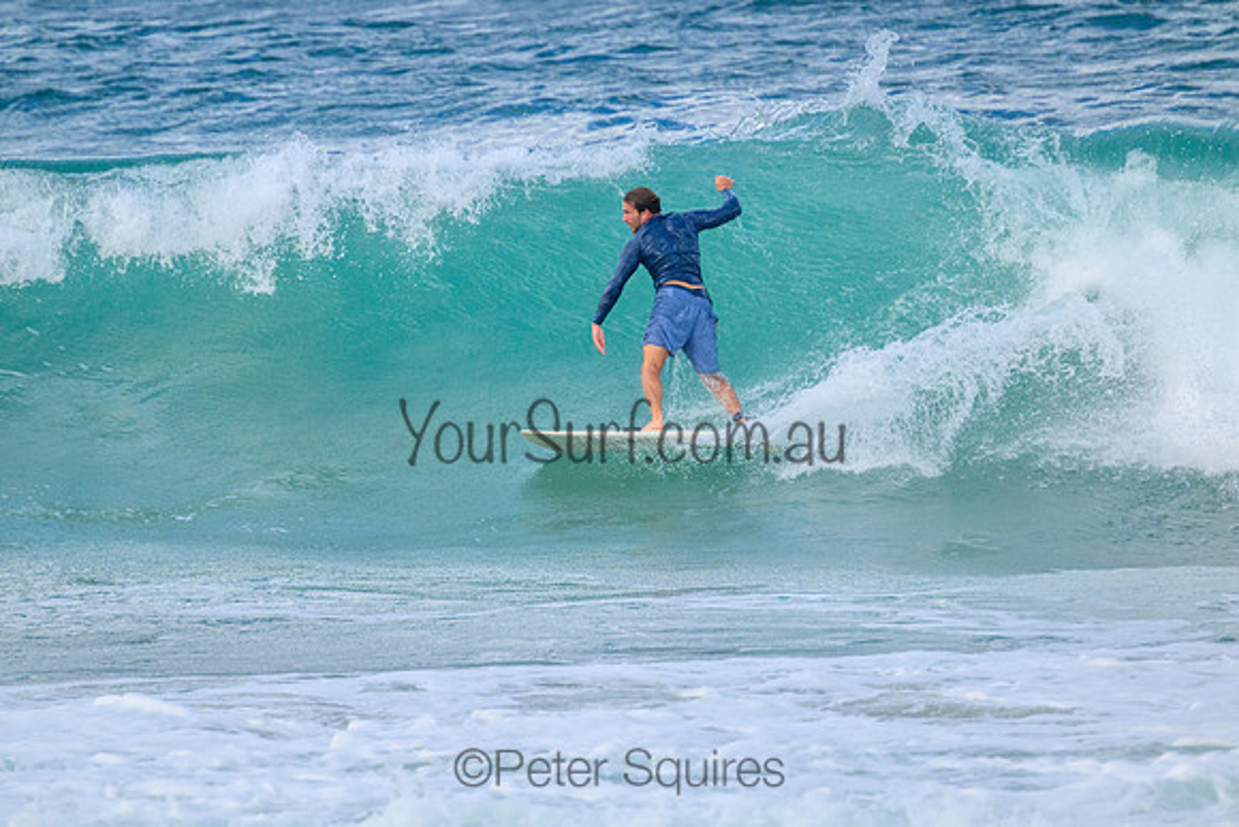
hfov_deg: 2.6
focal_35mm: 800
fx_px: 27538
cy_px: 414
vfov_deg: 1.7
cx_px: 620
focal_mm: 800
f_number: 11
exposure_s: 1/2000
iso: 1800
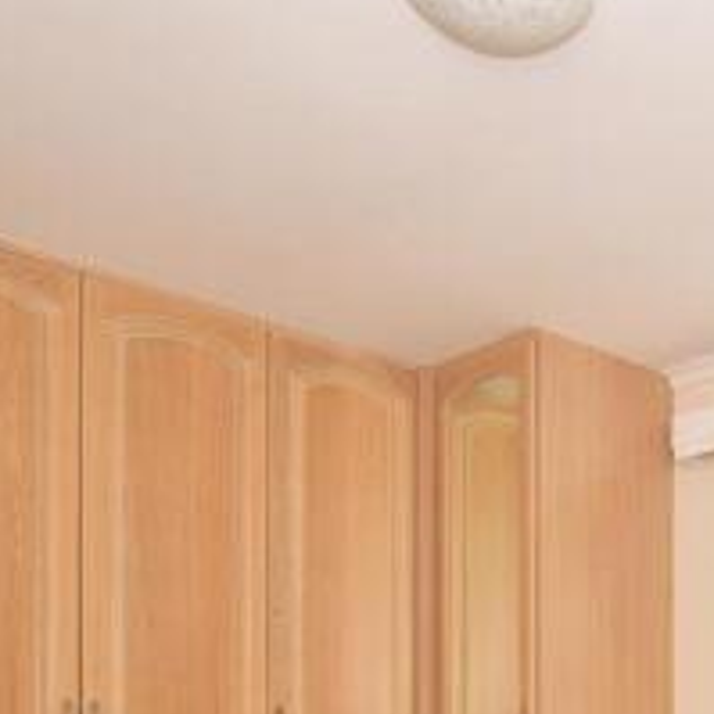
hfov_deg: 35.7
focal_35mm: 42
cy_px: 752
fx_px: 980
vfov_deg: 35.3
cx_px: 732
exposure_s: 1/160
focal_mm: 10
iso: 400
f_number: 6.3
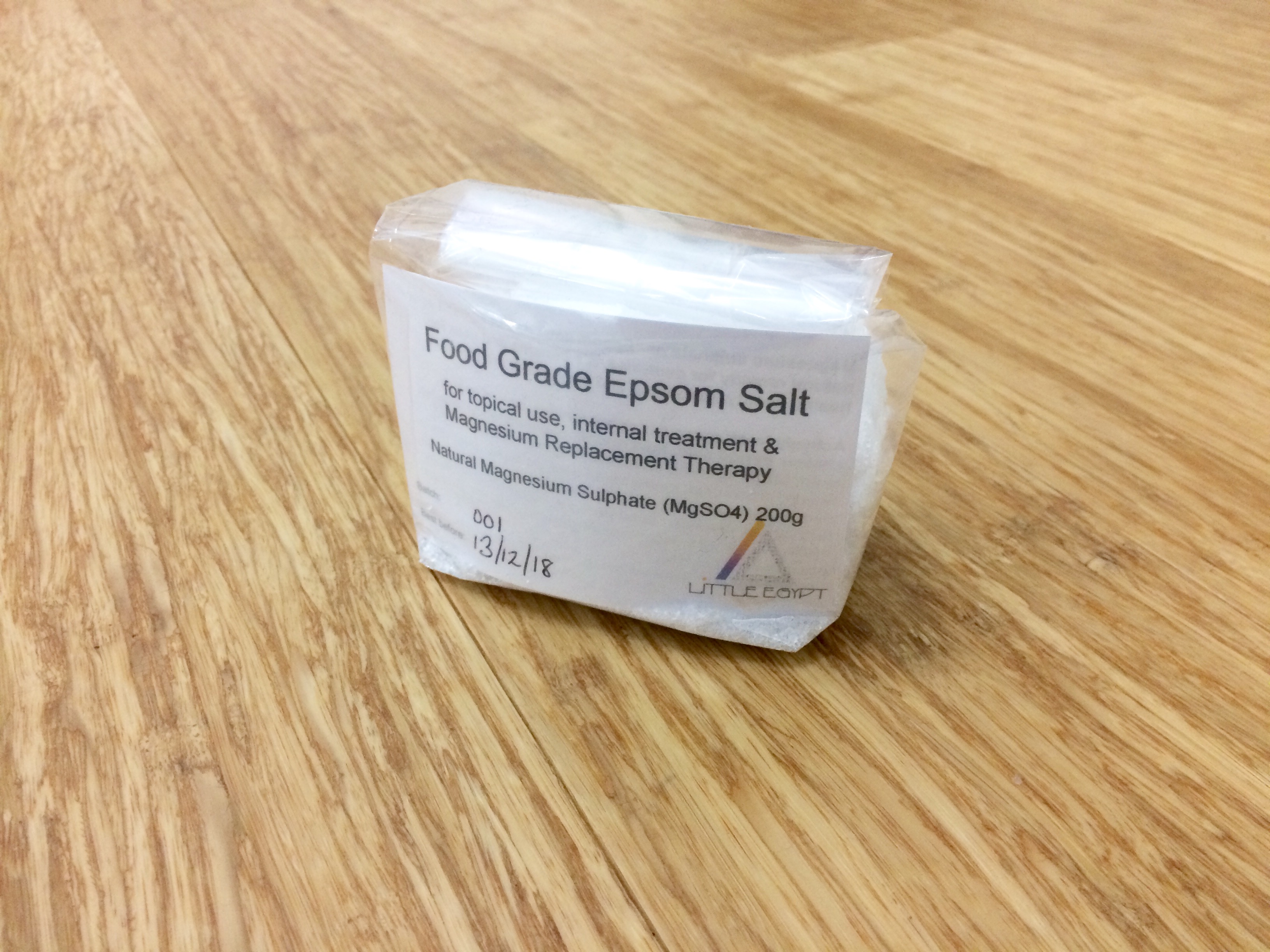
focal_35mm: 29
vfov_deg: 48.2
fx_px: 1064
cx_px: 635
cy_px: 476
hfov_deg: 61.7
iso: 200
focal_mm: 4.15
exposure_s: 1/33
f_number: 2.2
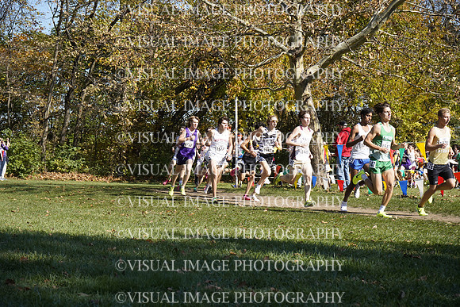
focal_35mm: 70
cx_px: 230
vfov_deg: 19.5
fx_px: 895
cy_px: 154
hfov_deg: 28.8
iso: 1600
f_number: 7.1
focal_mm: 70
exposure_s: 1/2500
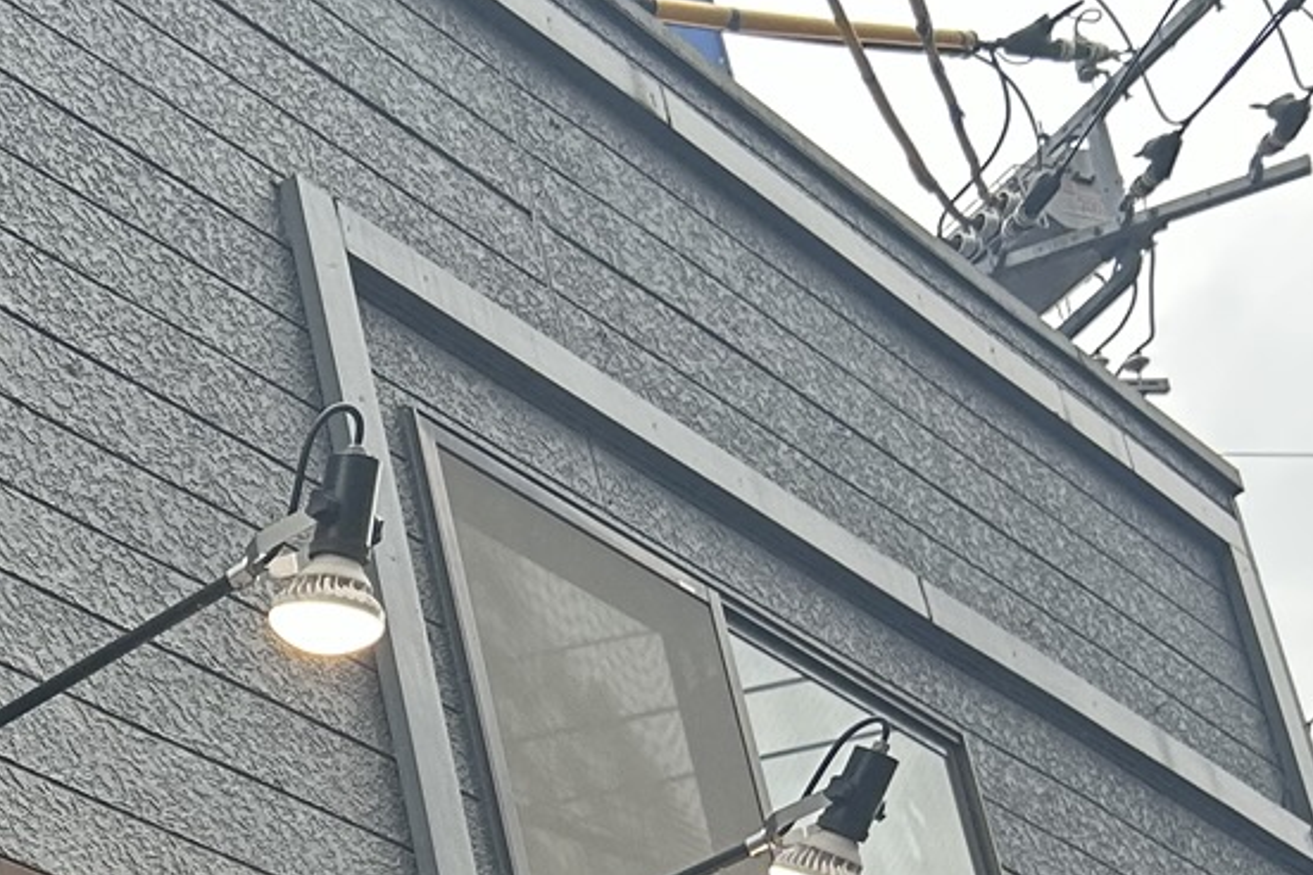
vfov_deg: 12.8
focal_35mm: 98
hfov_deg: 19.3
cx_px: -364
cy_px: 1546
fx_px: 3574
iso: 50
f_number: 1.5
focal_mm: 5.7
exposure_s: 1/380
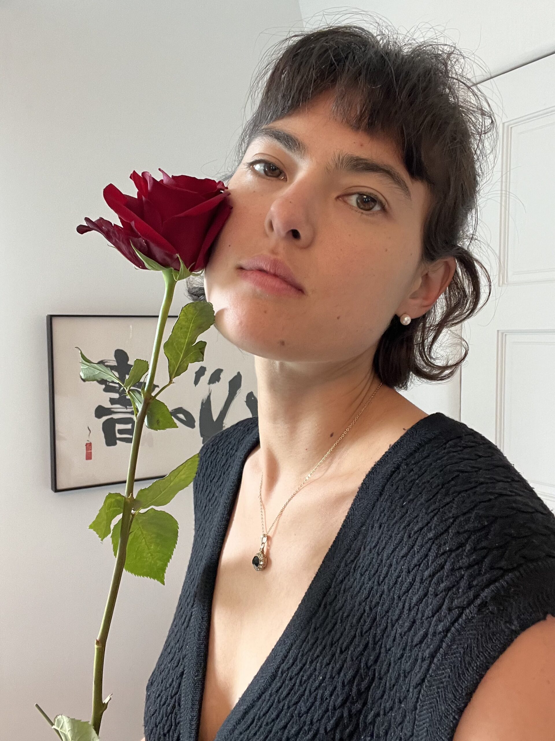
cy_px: 370
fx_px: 641
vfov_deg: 60.0
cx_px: 278
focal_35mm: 30
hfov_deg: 46.8
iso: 250
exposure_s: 1/60
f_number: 2.2
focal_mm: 2.71
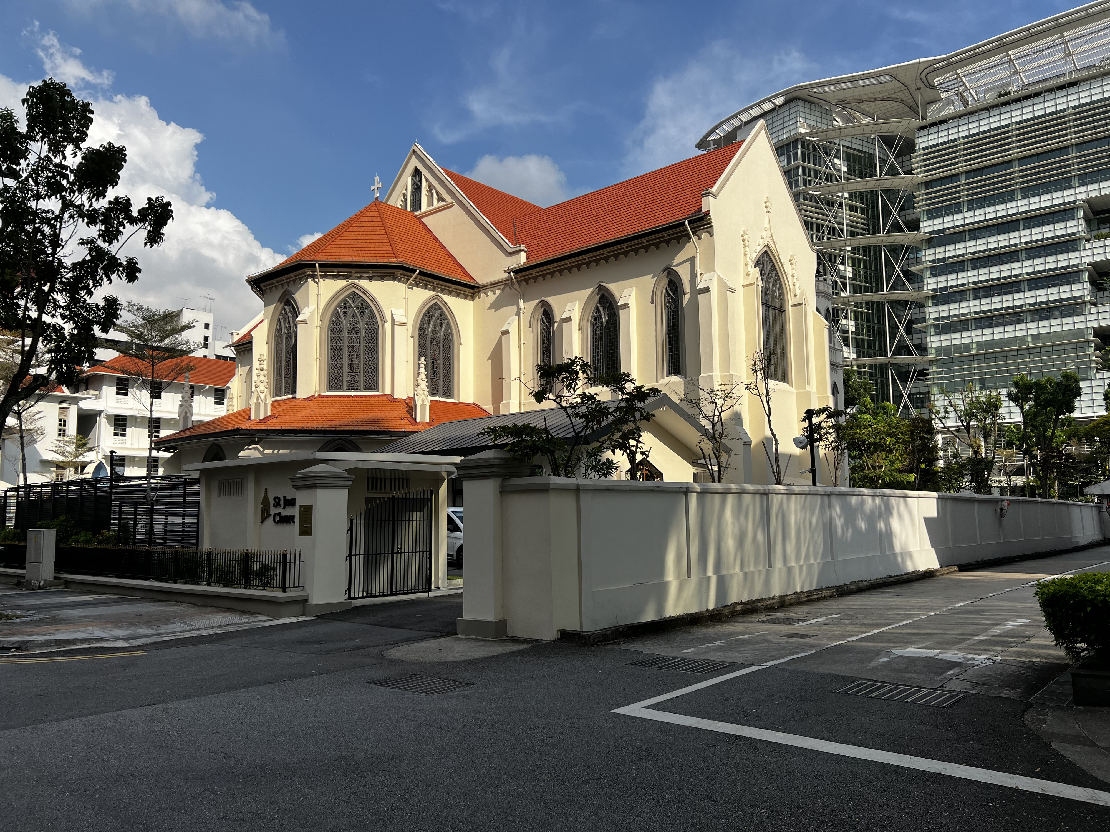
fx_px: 834
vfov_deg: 53.1
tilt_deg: +6.4
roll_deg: +0.7
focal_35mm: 26
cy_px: 416
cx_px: 555
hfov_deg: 67.3
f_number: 1.5
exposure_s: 1/5076
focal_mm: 5.7
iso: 50
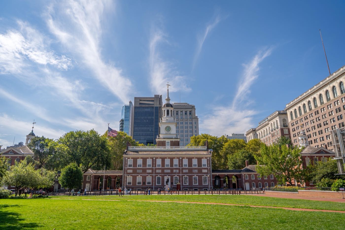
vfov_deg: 53.1
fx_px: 230
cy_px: 115
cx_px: 172
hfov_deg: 73.8
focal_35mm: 24
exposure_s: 1/3200
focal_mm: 24
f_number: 2.8
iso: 100
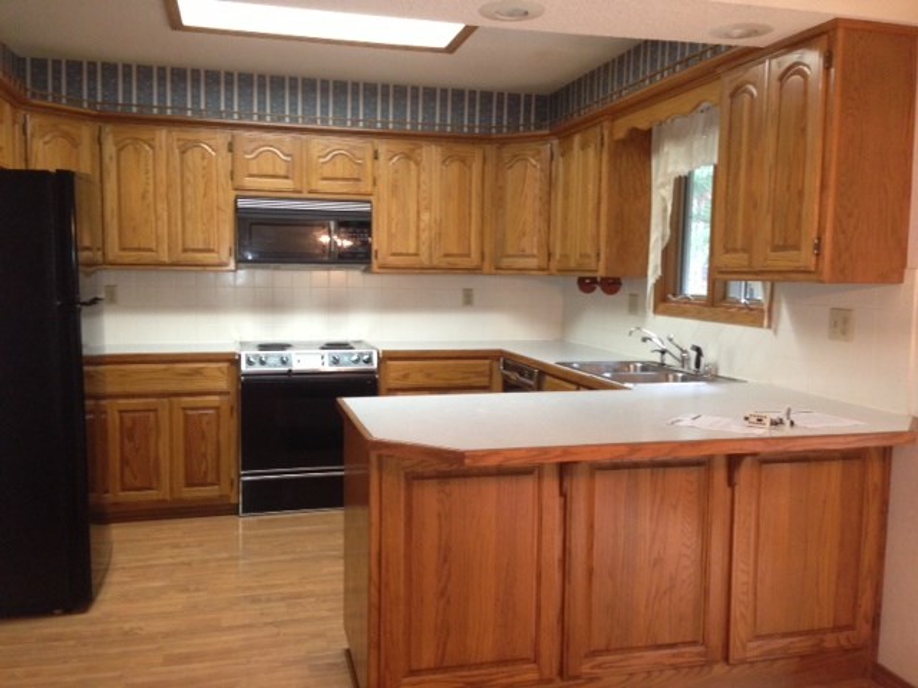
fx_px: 875
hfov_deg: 55.4
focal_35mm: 33
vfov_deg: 42.9
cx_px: 459
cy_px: 344
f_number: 2.4
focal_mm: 4.13
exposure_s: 1/20
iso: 250
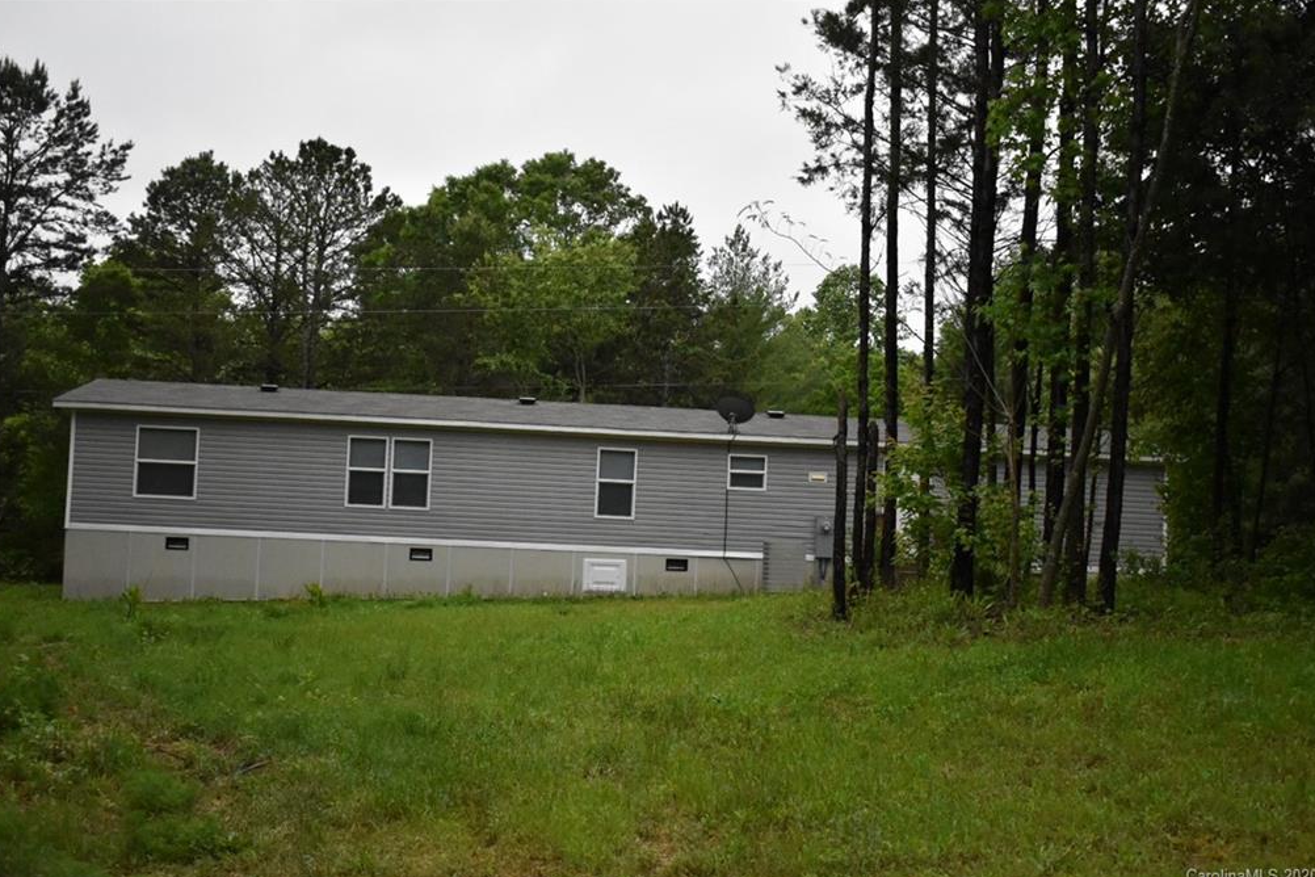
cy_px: 440
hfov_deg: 41.5
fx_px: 1735
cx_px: 656
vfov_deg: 28.4
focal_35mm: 48
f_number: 4.2
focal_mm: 31
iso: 3600
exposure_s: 1/4000
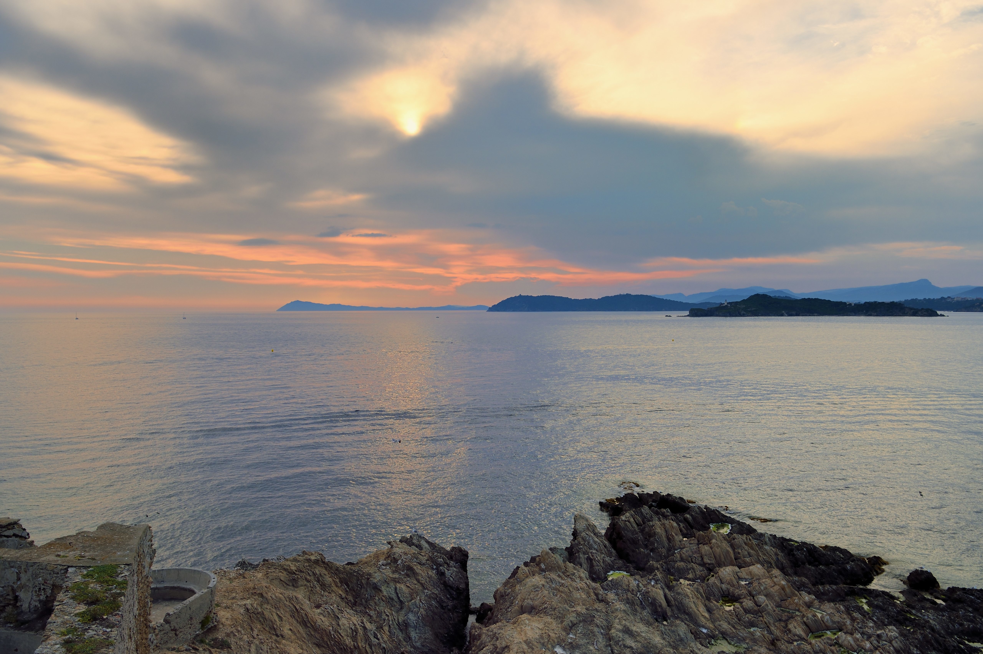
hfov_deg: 63.7
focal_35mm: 29
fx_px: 791
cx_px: 492
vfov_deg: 44.9
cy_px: 327
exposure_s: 1/500
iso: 200
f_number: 7.1
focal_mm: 29
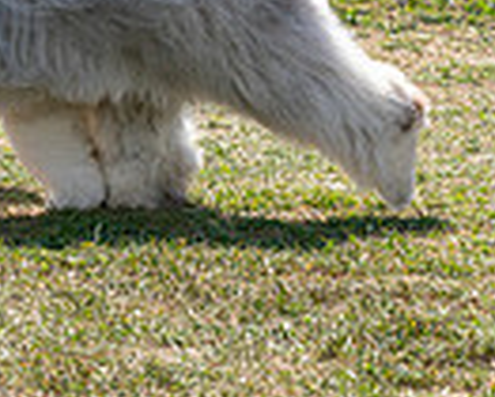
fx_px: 6935
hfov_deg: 4.1
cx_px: -4
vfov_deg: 3.3
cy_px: -285
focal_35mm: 473
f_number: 5
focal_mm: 114
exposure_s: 1/2000
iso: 400
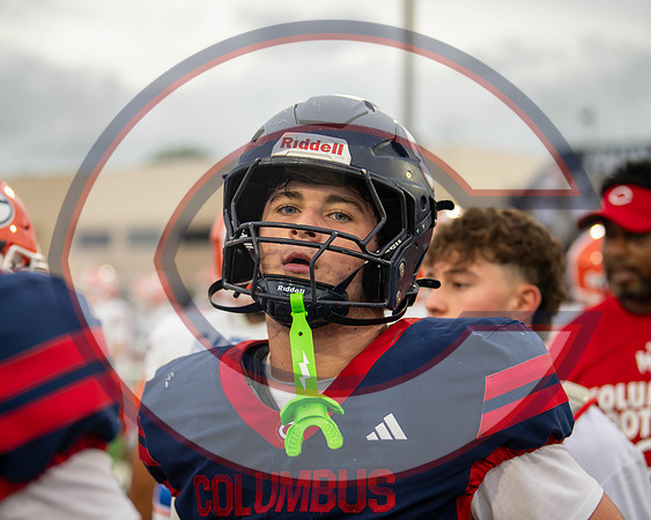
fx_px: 1551
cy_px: 266
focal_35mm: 81
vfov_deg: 19.0
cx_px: 293
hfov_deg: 23.7
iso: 1000
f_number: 2.8
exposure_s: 1/1000
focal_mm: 70
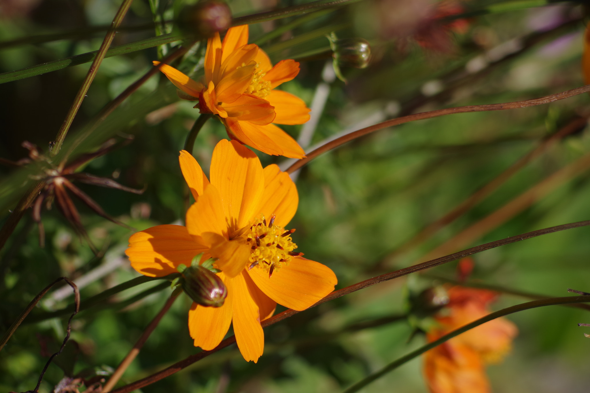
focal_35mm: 450
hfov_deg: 4.6
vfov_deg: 3.1
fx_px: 7374
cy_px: 196
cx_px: 295
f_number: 7.1
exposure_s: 1/400
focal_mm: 300
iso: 100
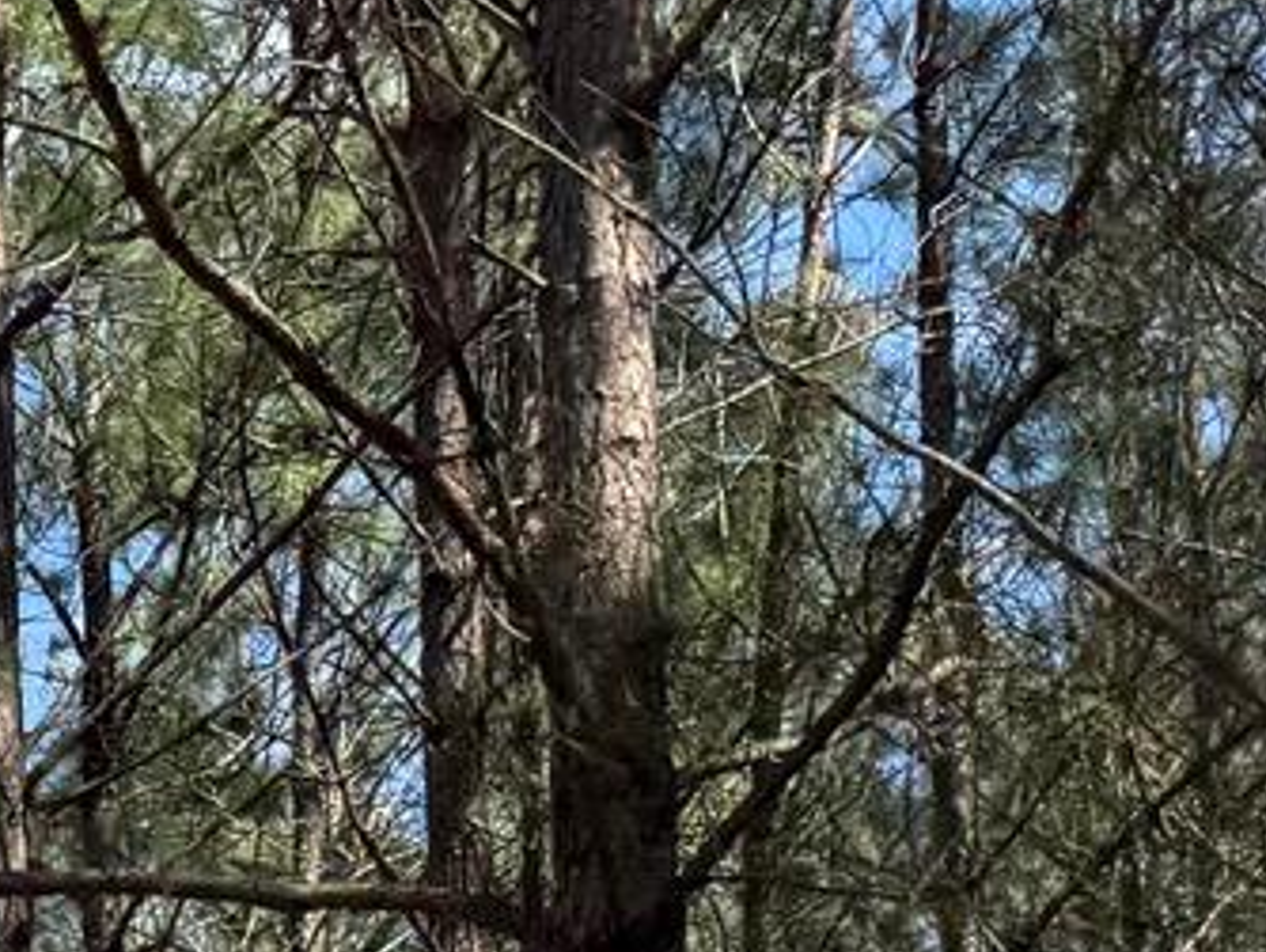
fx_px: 5380
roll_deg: -0.8
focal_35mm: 147
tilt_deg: +10.0
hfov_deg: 11.4
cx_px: -1634
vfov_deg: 8.8
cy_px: 2549
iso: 80
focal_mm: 6.76
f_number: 1.78
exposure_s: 1/2299
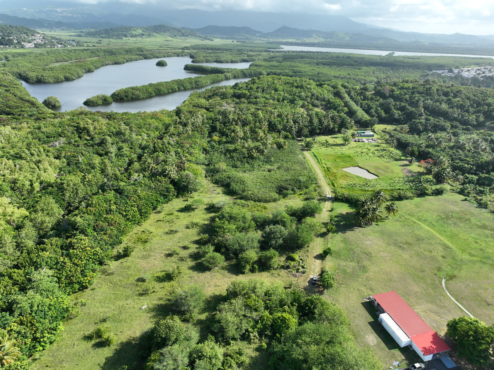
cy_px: 185
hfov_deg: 71.6
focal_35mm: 24
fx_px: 342
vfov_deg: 56.8
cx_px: 247
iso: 160
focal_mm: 12.29
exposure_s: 1/1250
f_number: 2.8
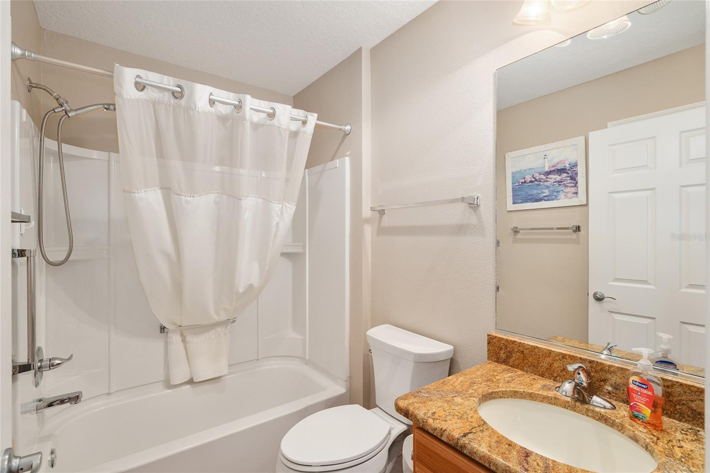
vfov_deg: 70.4
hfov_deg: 93.3
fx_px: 335
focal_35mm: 17
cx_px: 355
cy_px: 236
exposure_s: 1/10
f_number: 8
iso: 400
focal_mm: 17
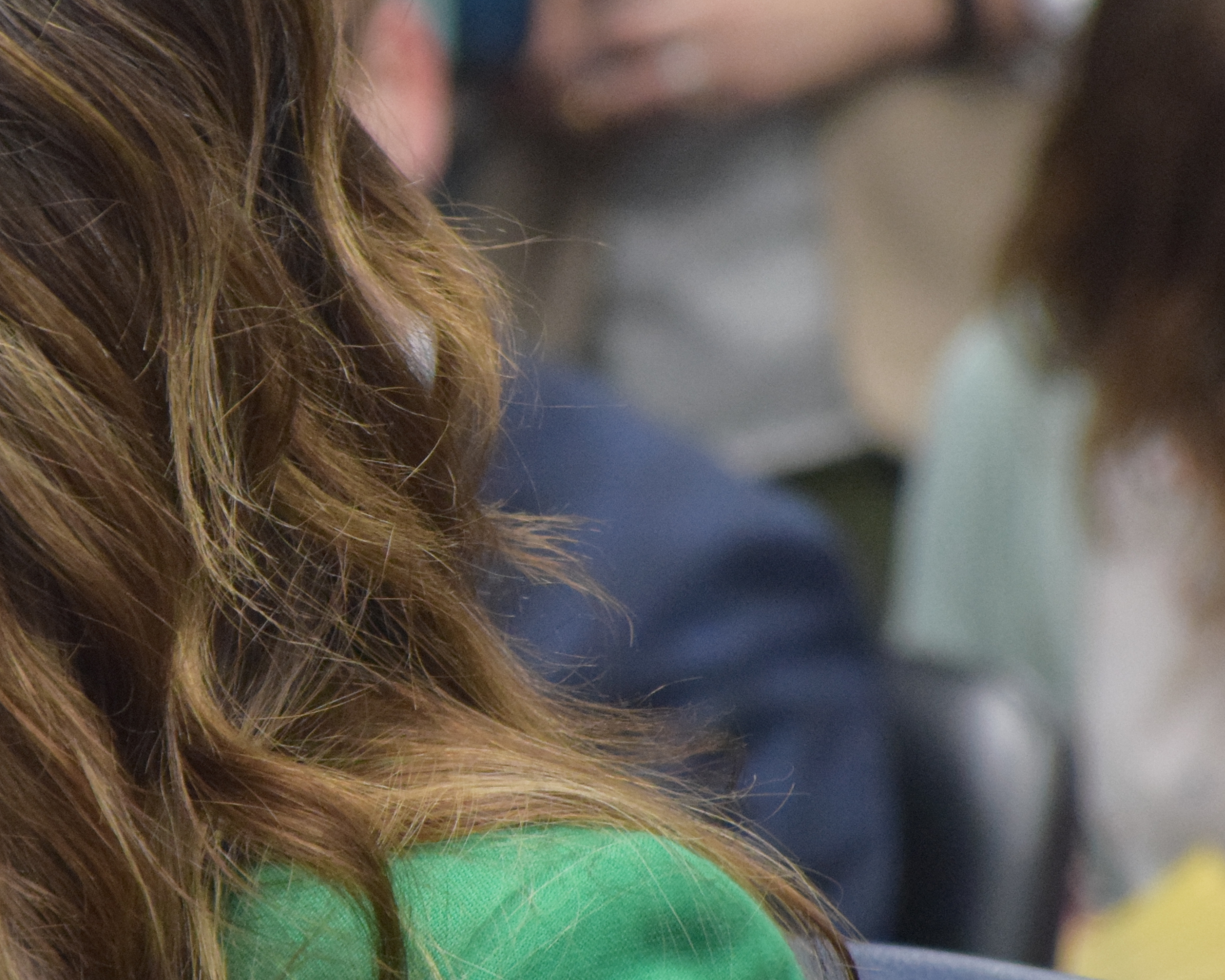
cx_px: 209
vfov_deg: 2.5
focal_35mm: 618
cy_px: 572
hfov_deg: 3.1
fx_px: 22409
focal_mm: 170
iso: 2800
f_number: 6
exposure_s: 1/125
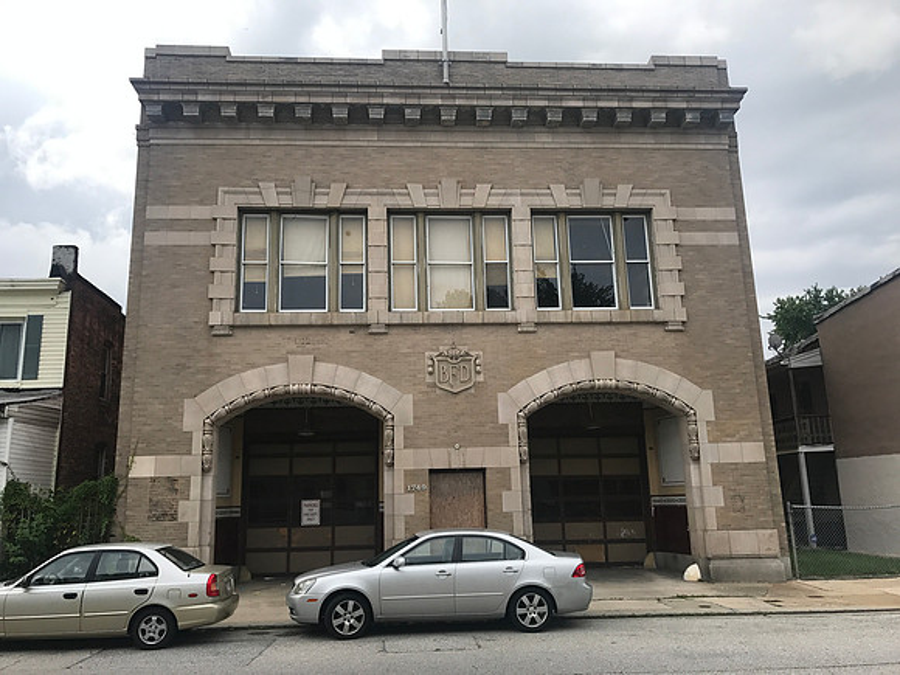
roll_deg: +1.6
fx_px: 728
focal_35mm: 28
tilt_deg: +12.7
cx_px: 450
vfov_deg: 49.7
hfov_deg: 63.4
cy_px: 338
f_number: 1.8
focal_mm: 3.99
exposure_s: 1/2128
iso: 20
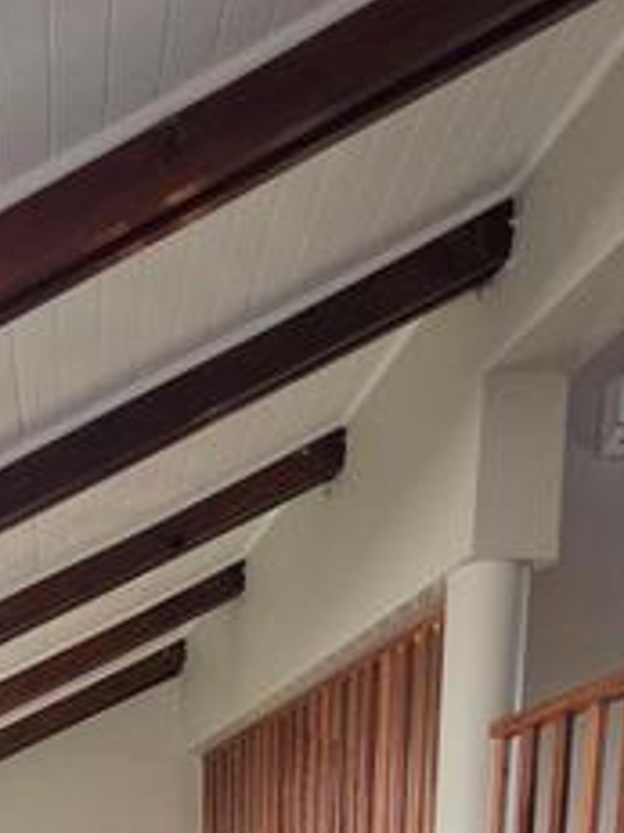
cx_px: 87
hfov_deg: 31.0
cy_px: 1259
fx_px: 1083
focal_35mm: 45
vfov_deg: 27.8
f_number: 1.9
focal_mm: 2.2
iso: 250
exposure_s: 1/100
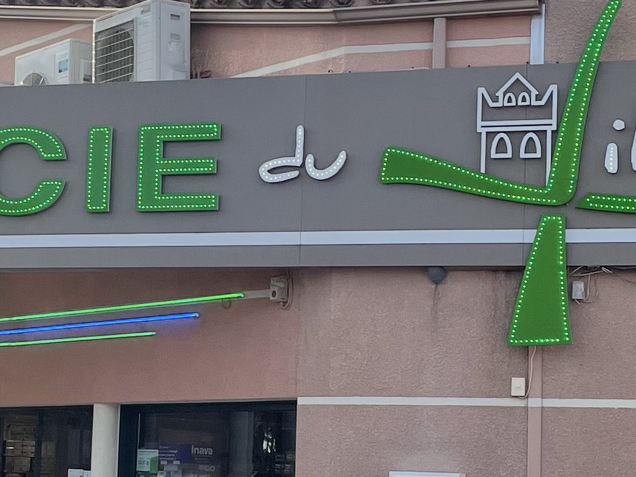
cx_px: 262
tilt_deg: +6.4
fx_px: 1837
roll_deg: -2.0
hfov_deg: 19.6
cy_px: 283
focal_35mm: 100
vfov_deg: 14.8
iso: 32
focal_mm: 4.2
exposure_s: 1/3509
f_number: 1.6
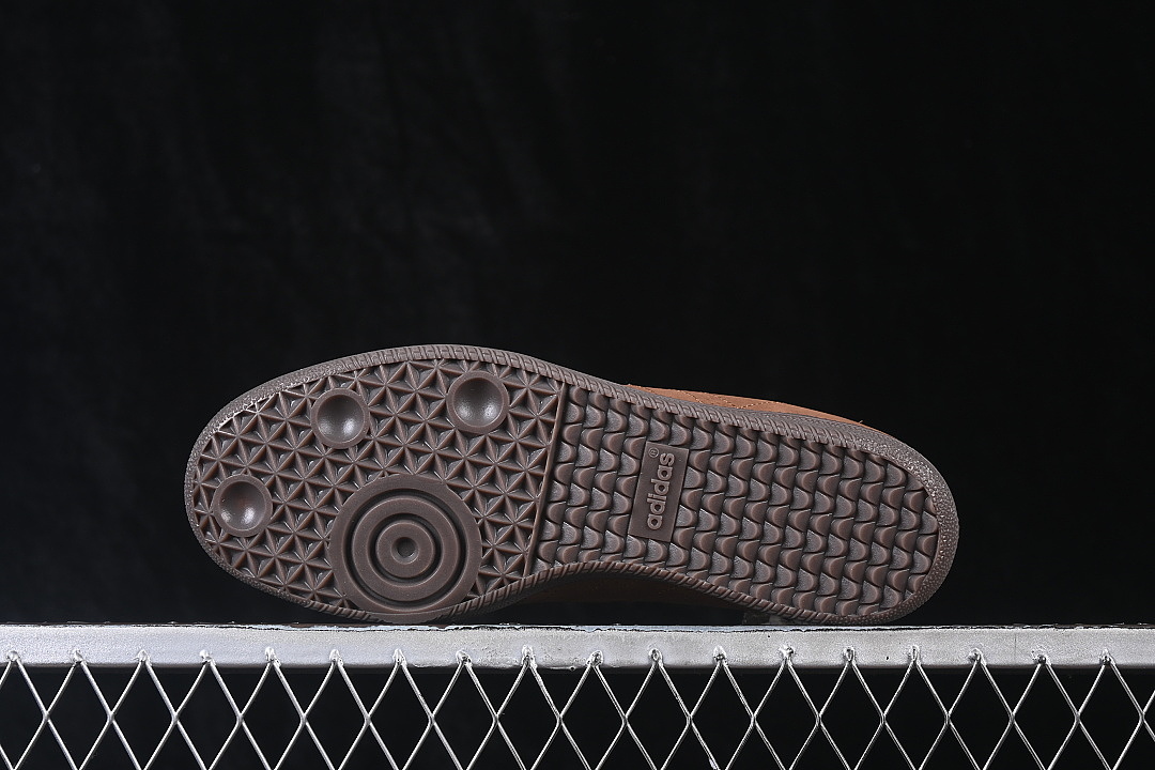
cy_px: 385
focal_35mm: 75
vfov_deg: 18.2
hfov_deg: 27.0
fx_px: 2406
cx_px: 578
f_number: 6.3
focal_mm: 50
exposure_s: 1/60
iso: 160
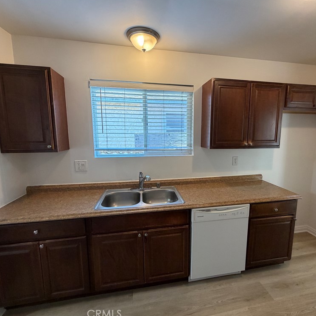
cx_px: 177
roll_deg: +0.3
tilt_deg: -8.0
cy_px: 157
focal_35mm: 17
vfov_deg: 84.0
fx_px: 176
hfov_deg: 83.6
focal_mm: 2.22
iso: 250
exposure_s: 1/60
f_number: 2.2
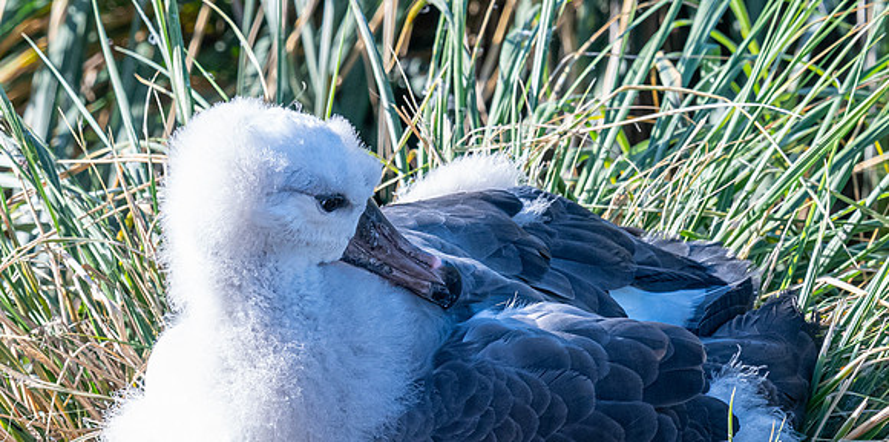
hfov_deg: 3.1
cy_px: 238
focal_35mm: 718
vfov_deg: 1.5
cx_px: 274
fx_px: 16478
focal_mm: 300
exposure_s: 1/640
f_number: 8
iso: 800
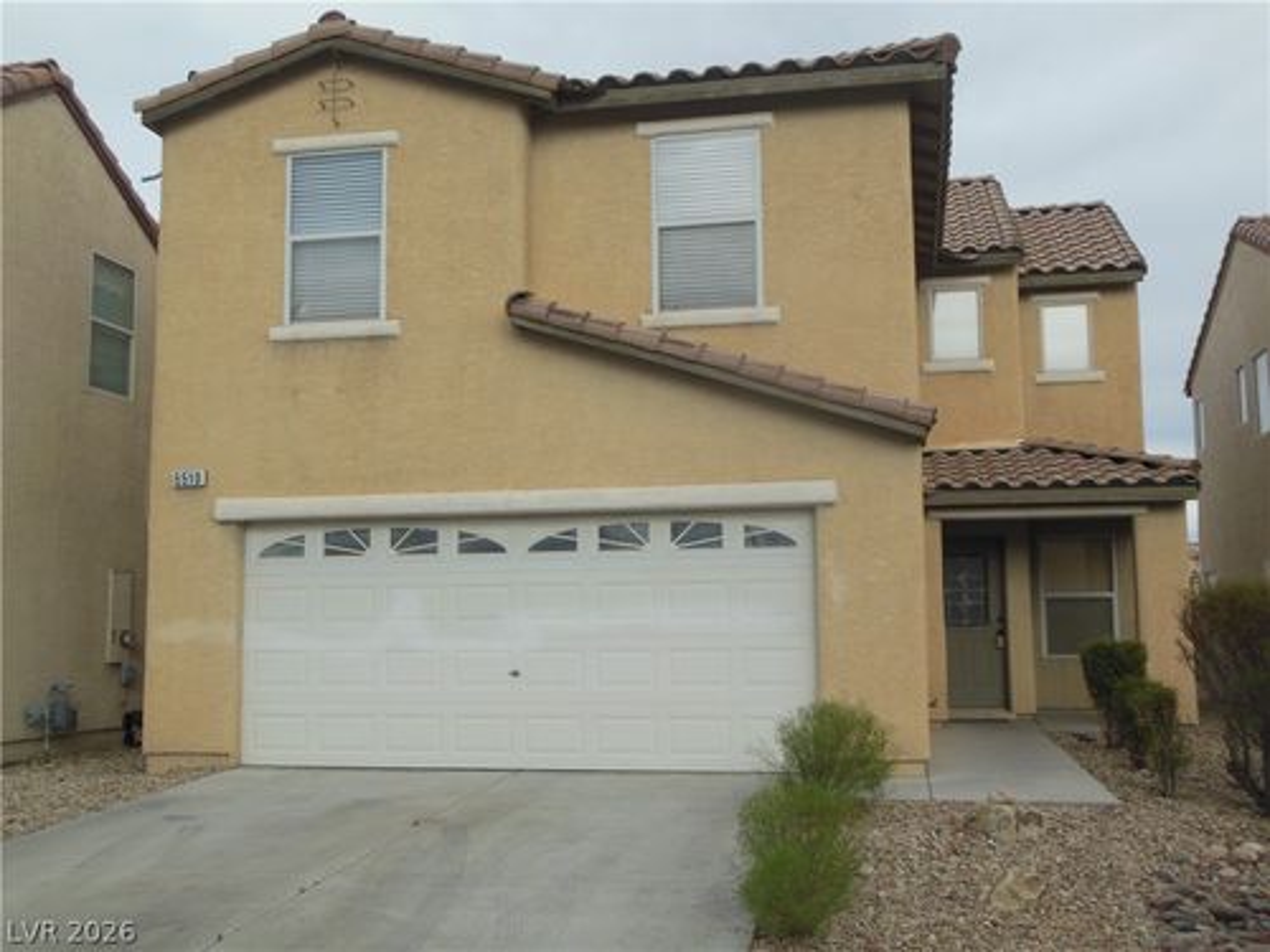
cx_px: 635
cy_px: 476
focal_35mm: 38
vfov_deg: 37.7
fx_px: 1394
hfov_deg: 49.0
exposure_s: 1/1000
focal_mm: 6.8
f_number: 3.6
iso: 125
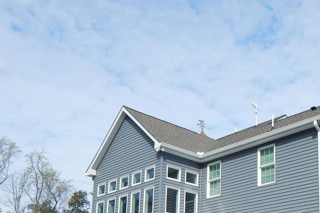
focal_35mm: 48
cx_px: 240
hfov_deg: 40.0
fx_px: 427
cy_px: 223
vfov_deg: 26.3
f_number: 3
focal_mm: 4
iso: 125
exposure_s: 1/1250
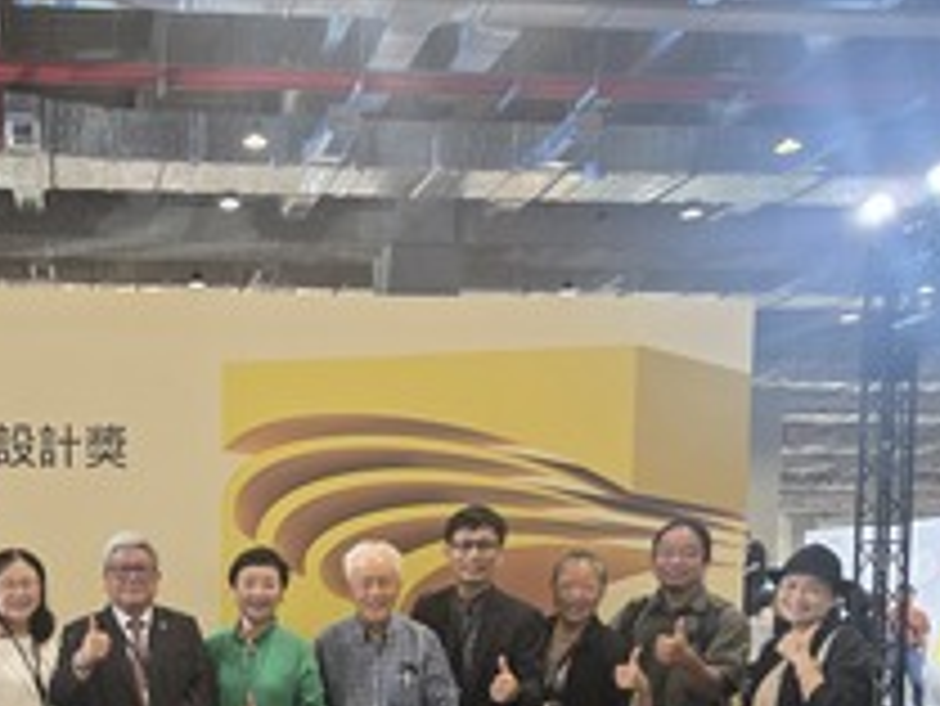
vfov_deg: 31.0
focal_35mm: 44
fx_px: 1196
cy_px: 666
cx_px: 148
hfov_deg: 40.6
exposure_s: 1/120
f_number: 1.8
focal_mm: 5.4
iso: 320
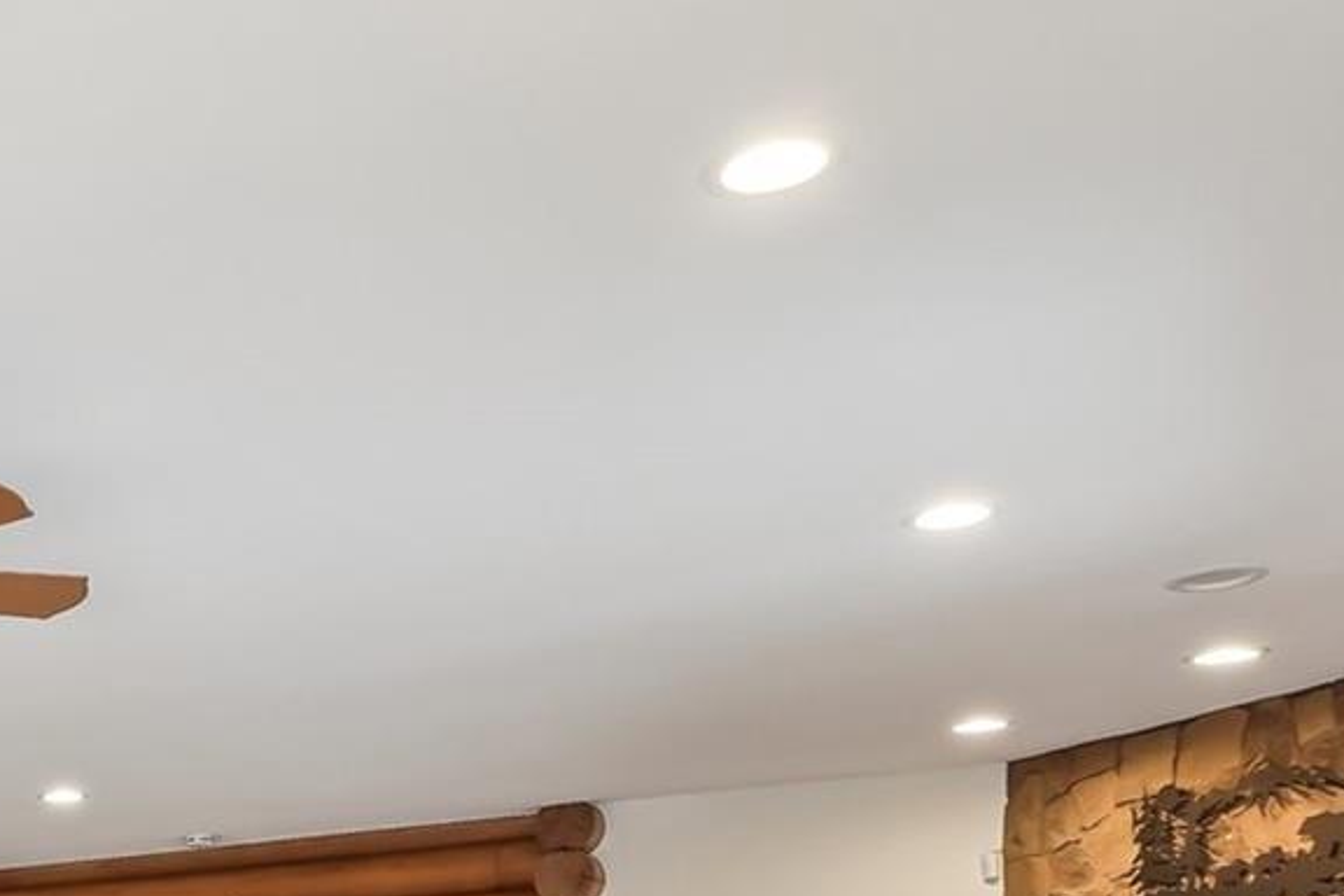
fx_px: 1867
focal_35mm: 50
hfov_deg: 31.8
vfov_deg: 23.6
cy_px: 1183
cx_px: -336
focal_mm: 12
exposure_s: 1/13
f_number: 8
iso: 400
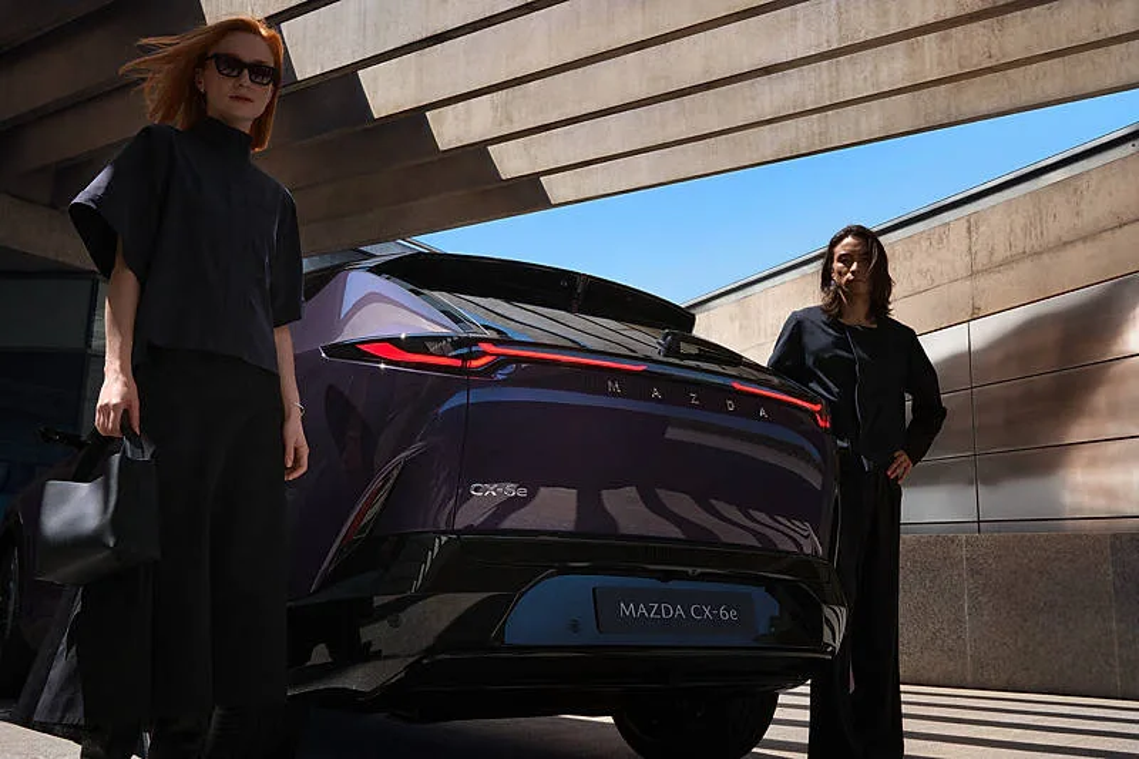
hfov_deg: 54.4
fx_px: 1107
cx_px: 570
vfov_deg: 37.8
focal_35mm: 35
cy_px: 380
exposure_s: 1/2200
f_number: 8
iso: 640
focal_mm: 23
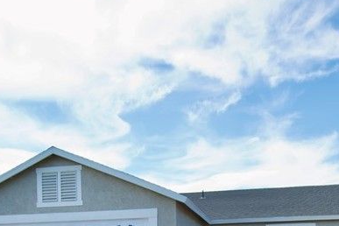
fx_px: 348
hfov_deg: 51.8
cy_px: 273
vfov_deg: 30.4
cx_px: 186
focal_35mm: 37
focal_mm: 14
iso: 64
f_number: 4
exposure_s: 1/320
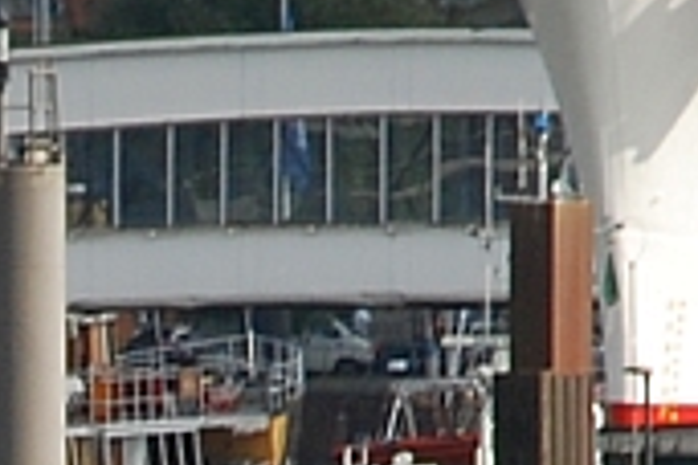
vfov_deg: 1.1
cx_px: -131
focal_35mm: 1213
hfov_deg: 1.7
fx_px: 23517
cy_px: 549
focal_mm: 135
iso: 200
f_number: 10
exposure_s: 1/250
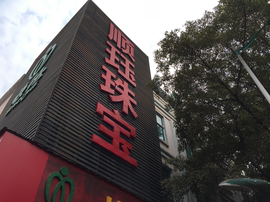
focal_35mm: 29
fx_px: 226
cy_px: 101
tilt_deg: +48.8
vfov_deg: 48.2
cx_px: 135
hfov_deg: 61.7
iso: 32
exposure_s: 1/1276
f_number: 2.2
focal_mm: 4.15
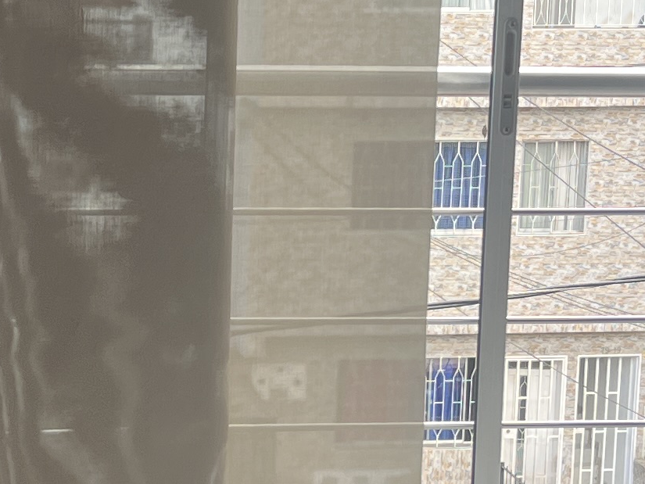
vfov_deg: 11.7
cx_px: 33
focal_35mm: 127
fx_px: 2367
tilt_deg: -8.9
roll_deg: +0.9
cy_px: 266
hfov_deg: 15.3
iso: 50
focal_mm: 5.7
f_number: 1.5
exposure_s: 1/120
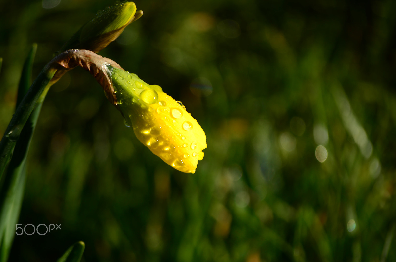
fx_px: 3292
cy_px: 131
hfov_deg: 6.9
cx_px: 198
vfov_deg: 4.6
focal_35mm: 300
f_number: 5.6
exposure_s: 1/320
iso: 100
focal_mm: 200
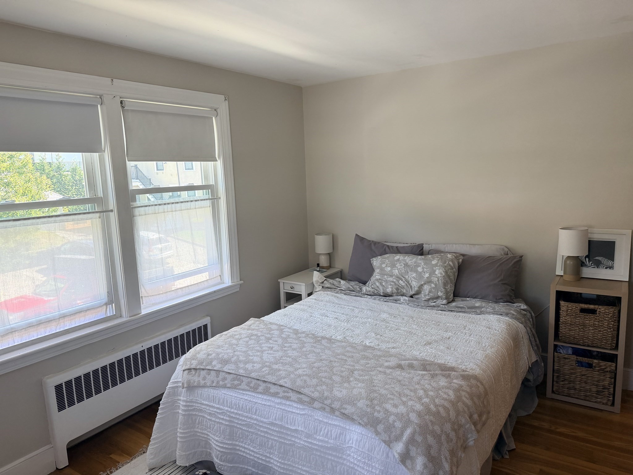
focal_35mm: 24
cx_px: 316
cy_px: 238
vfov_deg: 56.8
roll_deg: +2.5
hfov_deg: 71.6
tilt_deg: -8.9
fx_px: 439
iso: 160
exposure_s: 1/159
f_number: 1.78
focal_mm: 6.76
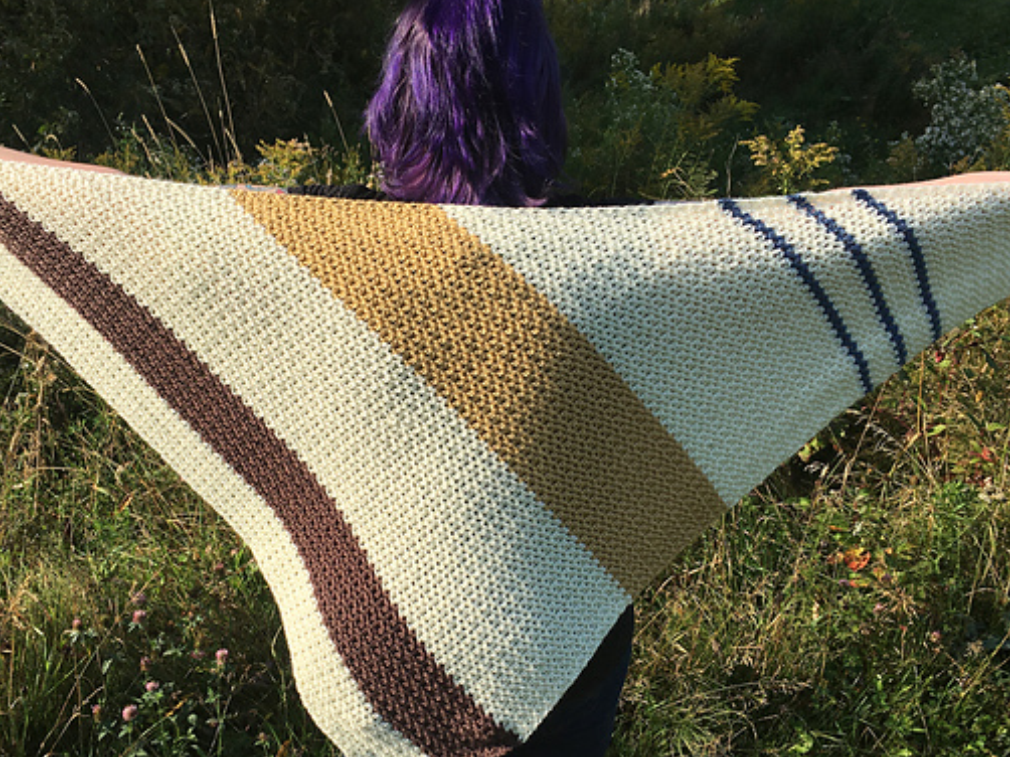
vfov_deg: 38.6
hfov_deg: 50.0
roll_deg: +1.1
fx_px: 1079
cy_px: 423
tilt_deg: -24.8
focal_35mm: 37
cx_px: 439
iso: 25
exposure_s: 1/1603
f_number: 2.2
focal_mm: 4.15
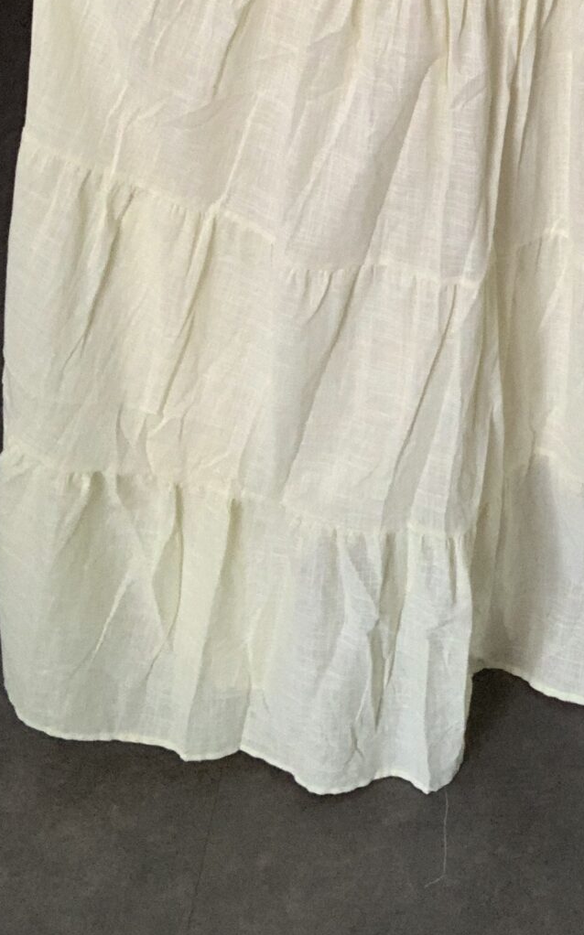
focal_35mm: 68
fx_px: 1733
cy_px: 110
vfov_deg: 29.1
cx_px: 549
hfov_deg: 18.7
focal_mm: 2.87
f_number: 2.2
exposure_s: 1/59
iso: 320
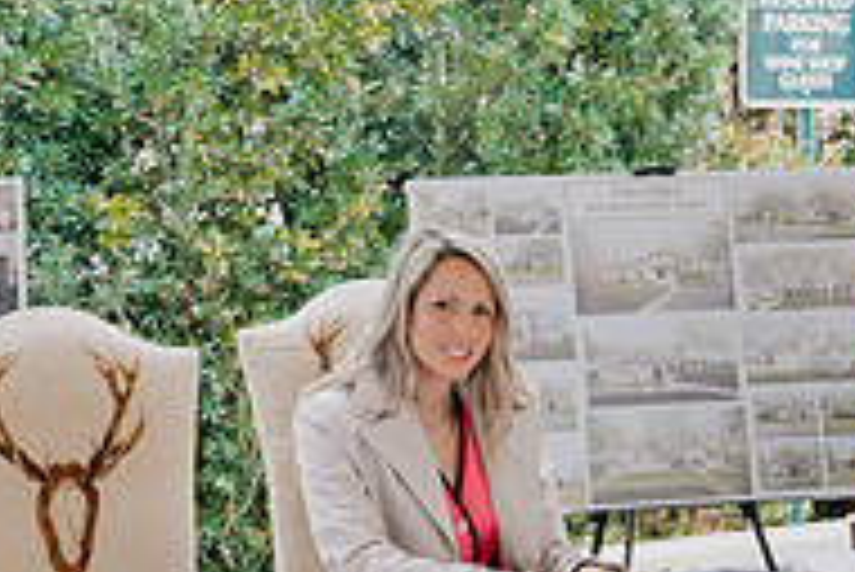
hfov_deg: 16.4
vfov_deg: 10.9
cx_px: 356
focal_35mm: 125
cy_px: 507
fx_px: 2971
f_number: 5.6
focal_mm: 41
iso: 2000
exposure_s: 1/250
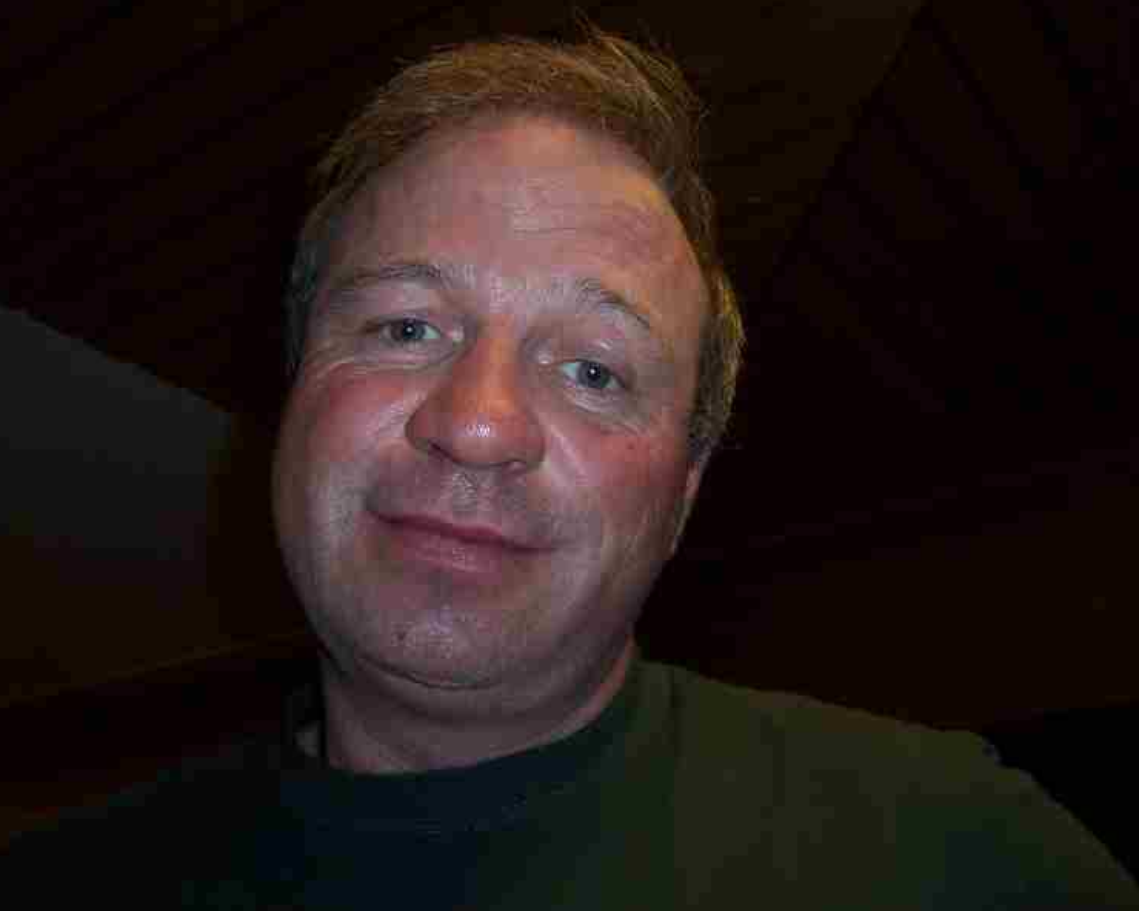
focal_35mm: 38
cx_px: 576
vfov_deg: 39.2
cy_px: 456
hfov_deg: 47.9
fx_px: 1281
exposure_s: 1/60
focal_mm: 6.2
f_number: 2.8
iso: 80
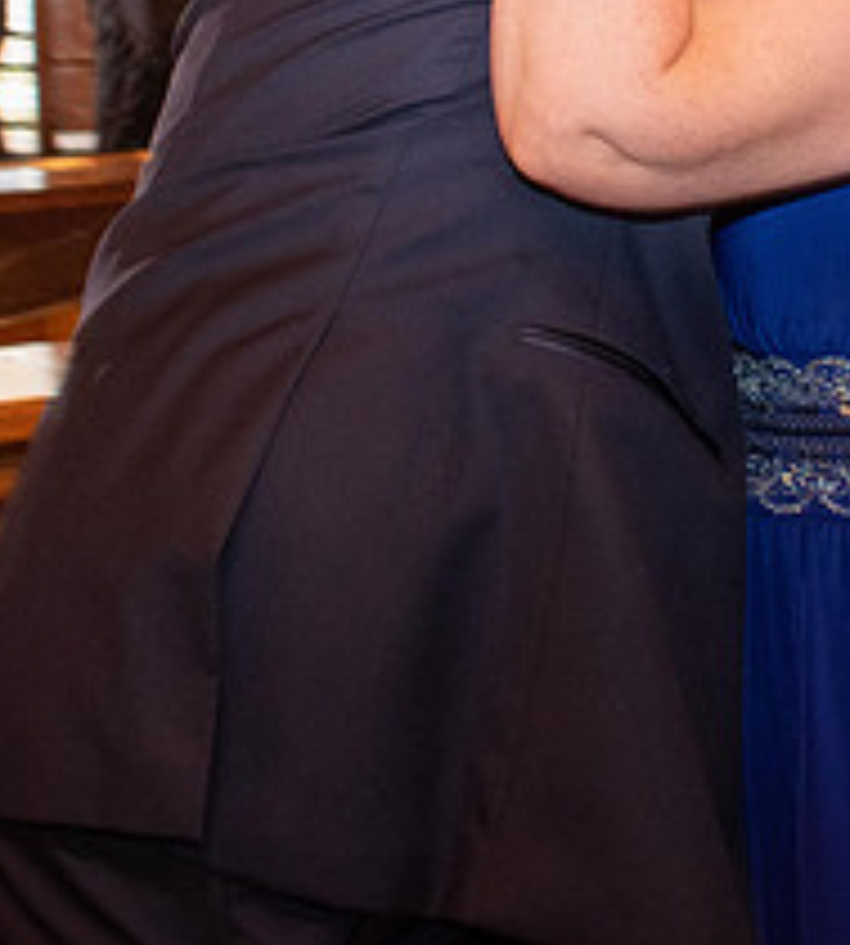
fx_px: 2731
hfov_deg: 17.4
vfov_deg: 18.9
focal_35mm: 93
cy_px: -63
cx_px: 802
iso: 800
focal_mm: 18
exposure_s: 1/60
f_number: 4
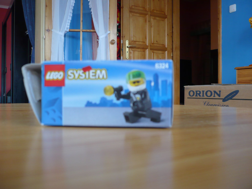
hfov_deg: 52.6
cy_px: 94
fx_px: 255
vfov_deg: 40.7
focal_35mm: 35
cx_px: 126
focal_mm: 5.8
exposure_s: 1/25
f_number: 2.8
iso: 100
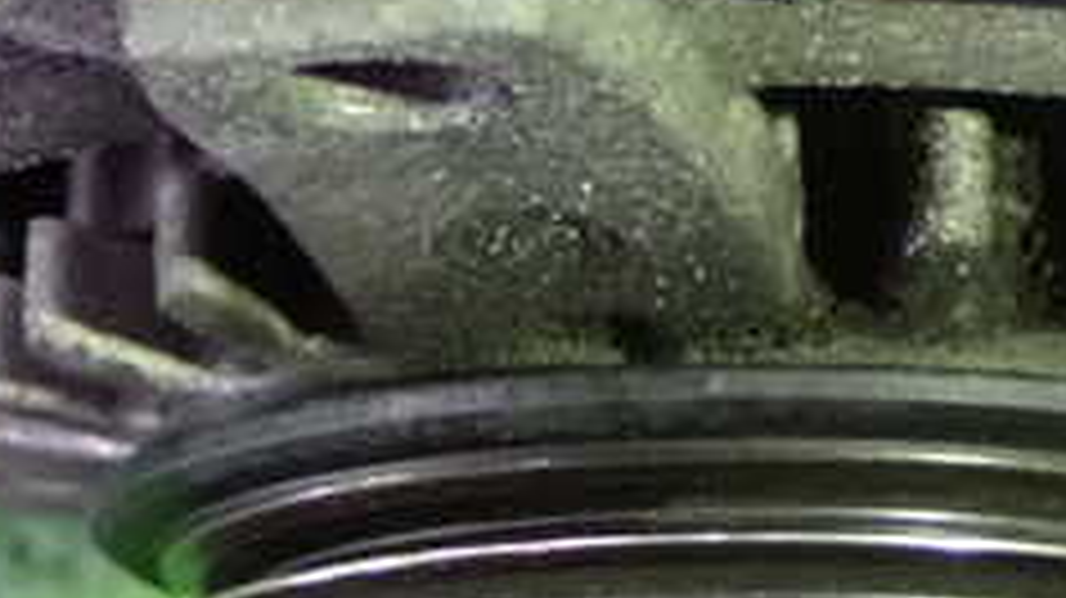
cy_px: 585
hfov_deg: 12.6
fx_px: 4831
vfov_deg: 7.1
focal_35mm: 171
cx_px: 783
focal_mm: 11.09
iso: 1250
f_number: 3.6
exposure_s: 1/15
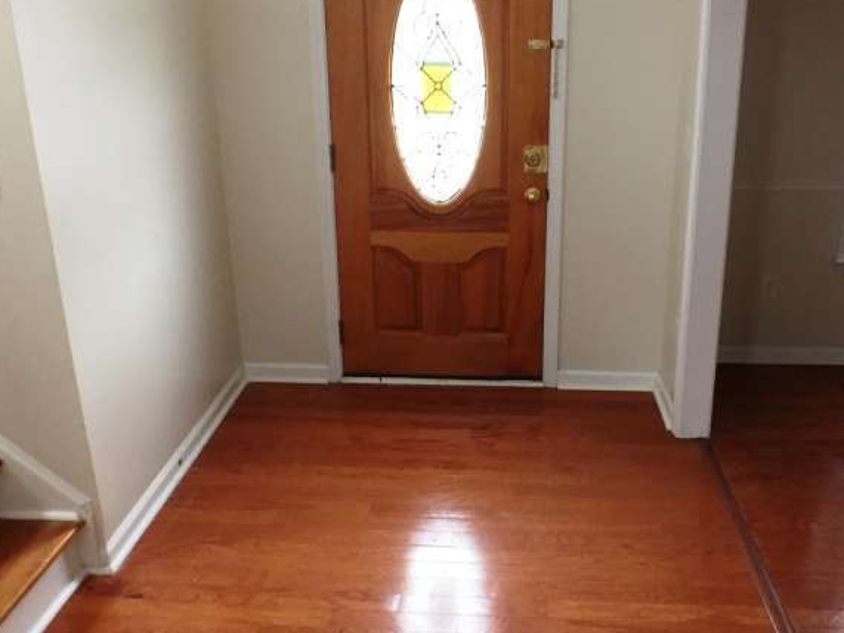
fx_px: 1268
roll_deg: +1.2
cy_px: 285
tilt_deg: -18.4
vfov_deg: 28.0
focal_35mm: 52
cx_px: 474
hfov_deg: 36.8
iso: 50
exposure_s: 1/30
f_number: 2.2
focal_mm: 4.15
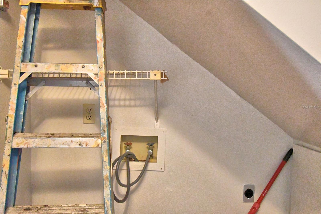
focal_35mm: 30
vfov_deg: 43.6
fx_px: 267
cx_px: 160
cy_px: 107
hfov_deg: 61.9
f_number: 5.6
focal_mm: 20
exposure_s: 1/100
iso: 12800
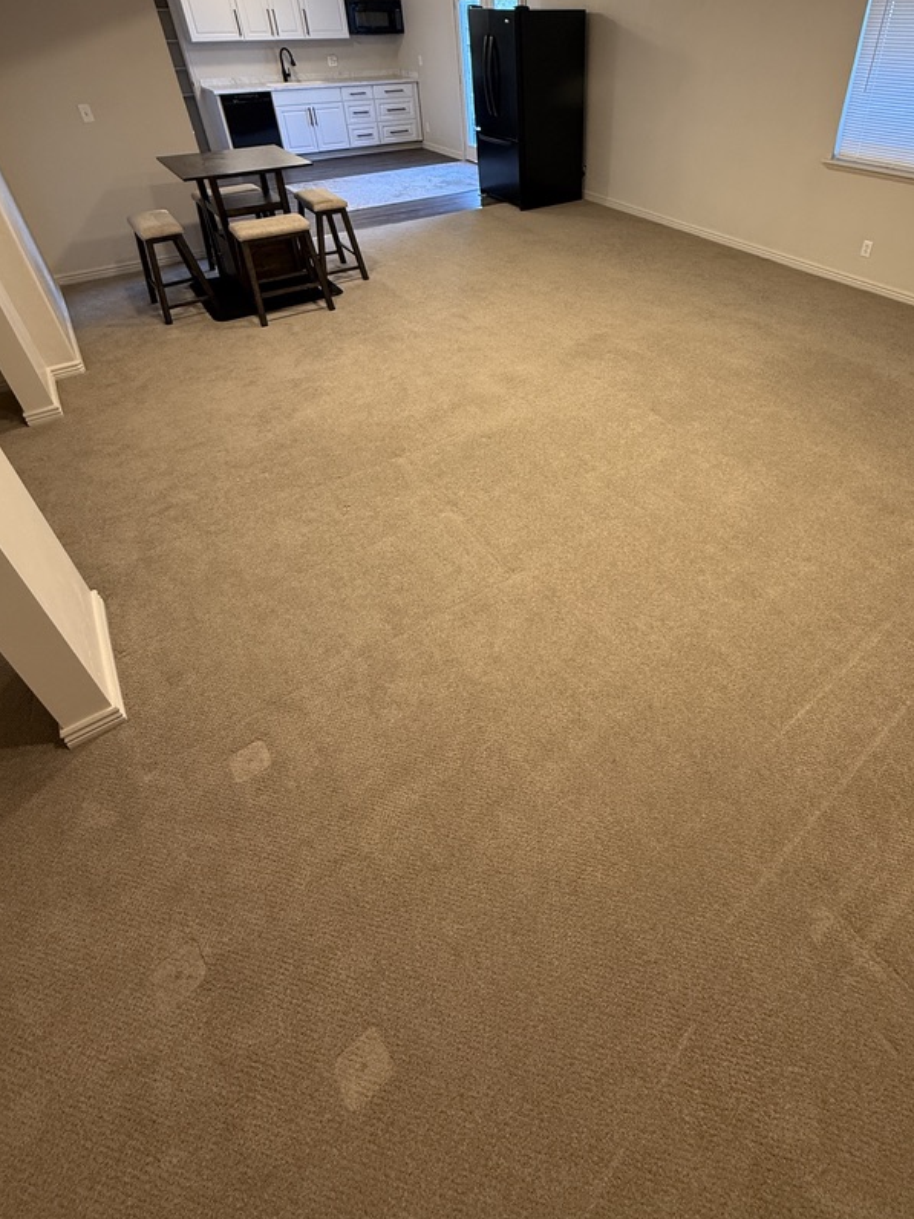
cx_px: 557
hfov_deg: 70.7
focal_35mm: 18
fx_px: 634
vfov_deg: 85.9
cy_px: 452
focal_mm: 2.22
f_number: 2.2
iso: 250
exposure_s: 1/60
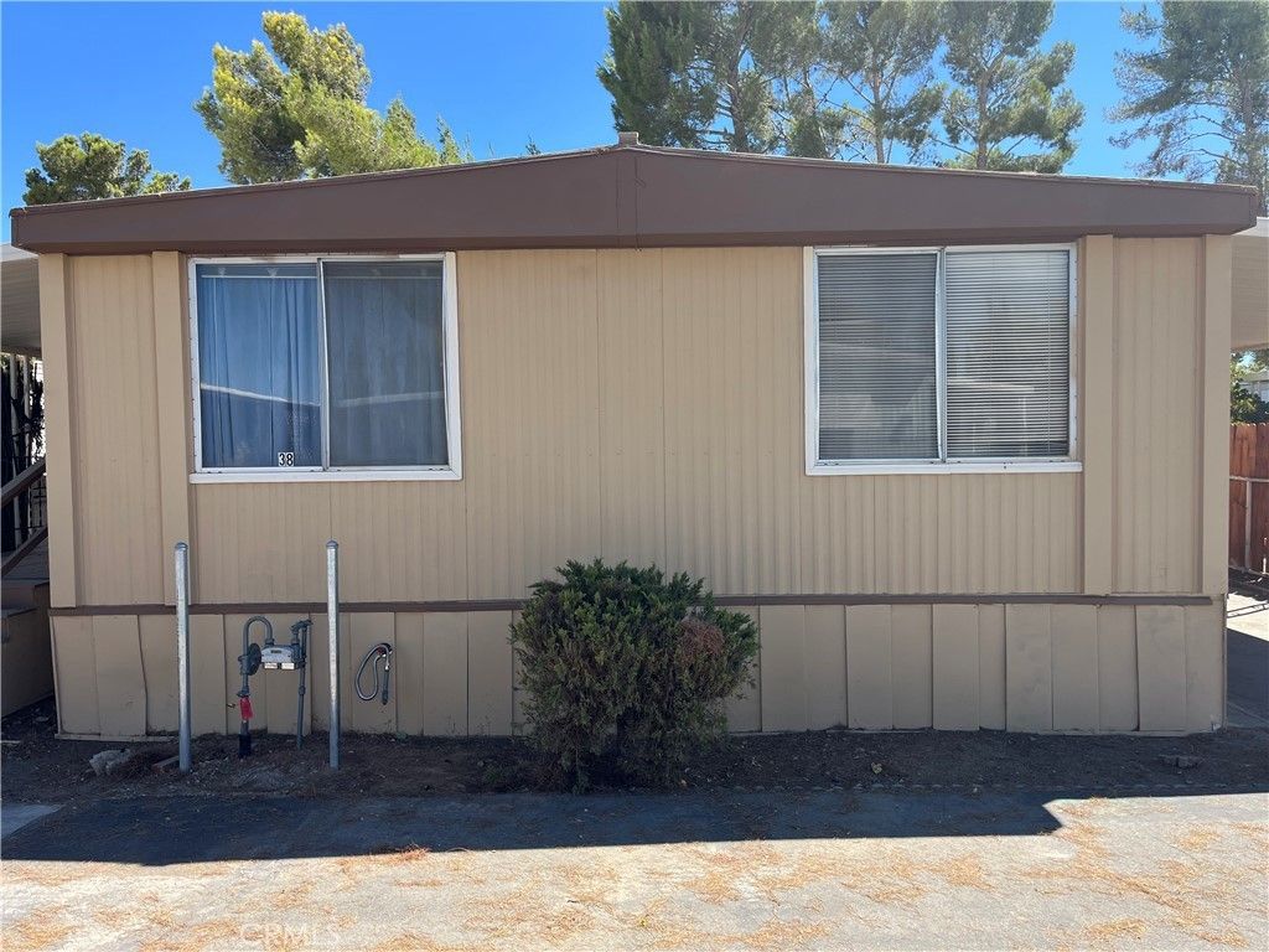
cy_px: 476
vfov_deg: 53.1
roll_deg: +0.7
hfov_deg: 67.3
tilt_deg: -0.9
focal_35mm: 26
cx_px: 634
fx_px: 953
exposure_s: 1/1404
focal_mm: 5.1
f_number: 1.6
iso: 50
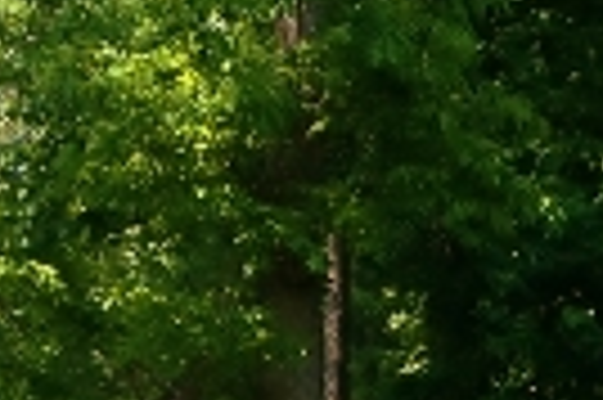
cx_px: 194
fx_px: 3647
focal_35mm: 218
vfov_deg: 6.1
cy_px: 825
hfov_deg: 9.4
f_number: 2.4
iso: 50
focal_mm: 4.28
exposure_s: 1/472
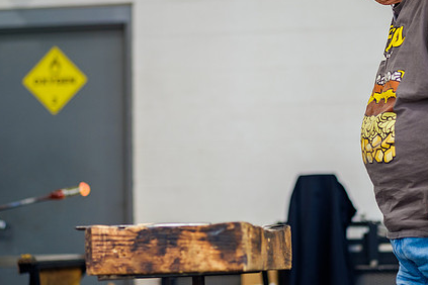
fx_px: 1462
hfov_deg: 16.6
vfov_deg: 11.1
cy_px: 120
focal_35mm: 123
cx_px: 246
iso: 200
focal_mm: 56
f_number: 1.2
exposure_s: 1/125
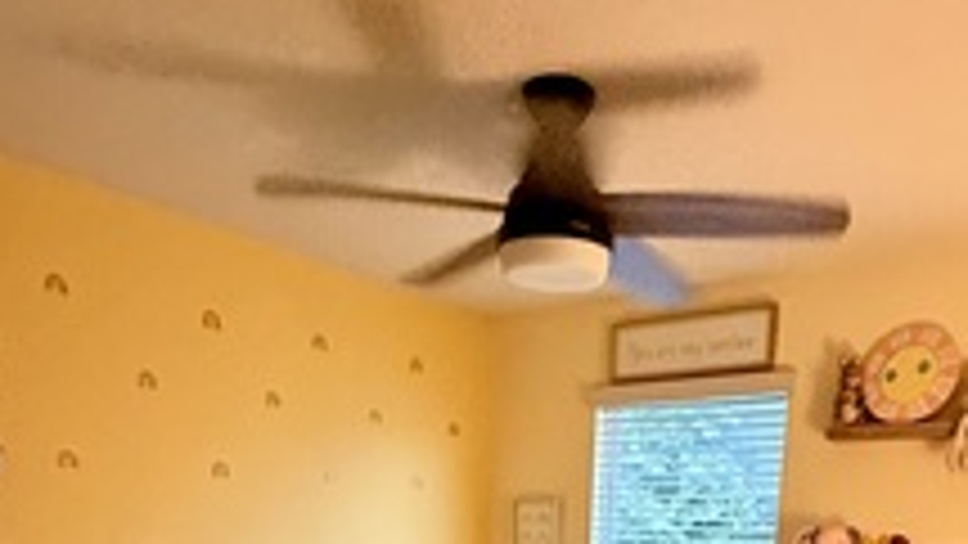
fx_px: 873
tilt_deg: -11.3
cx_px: 581
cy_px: 760
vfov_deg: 27.2
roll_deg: -3.9
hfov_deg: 57.6
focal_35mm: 34
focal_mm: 2.22
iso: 800
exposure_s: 1/60
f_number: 2.2
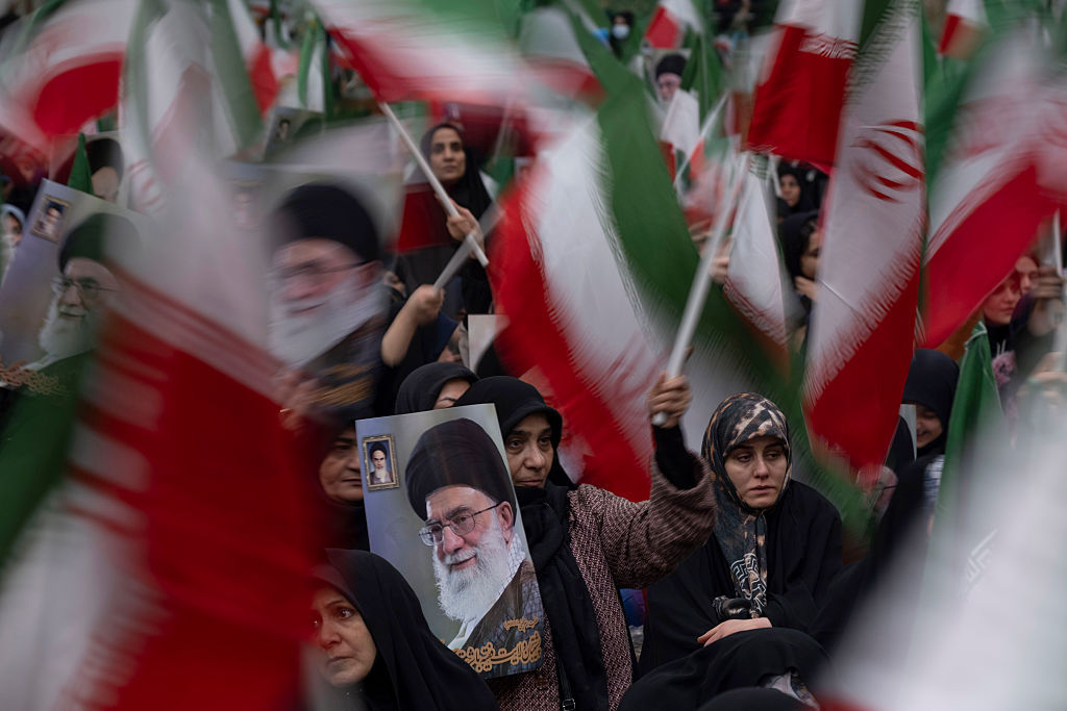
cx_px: 534
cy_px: 356
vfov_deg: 11.3
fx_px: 3587
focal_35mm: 121
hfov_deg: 16.9
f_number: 5
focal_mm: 80.4
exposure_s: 1/8
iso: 250
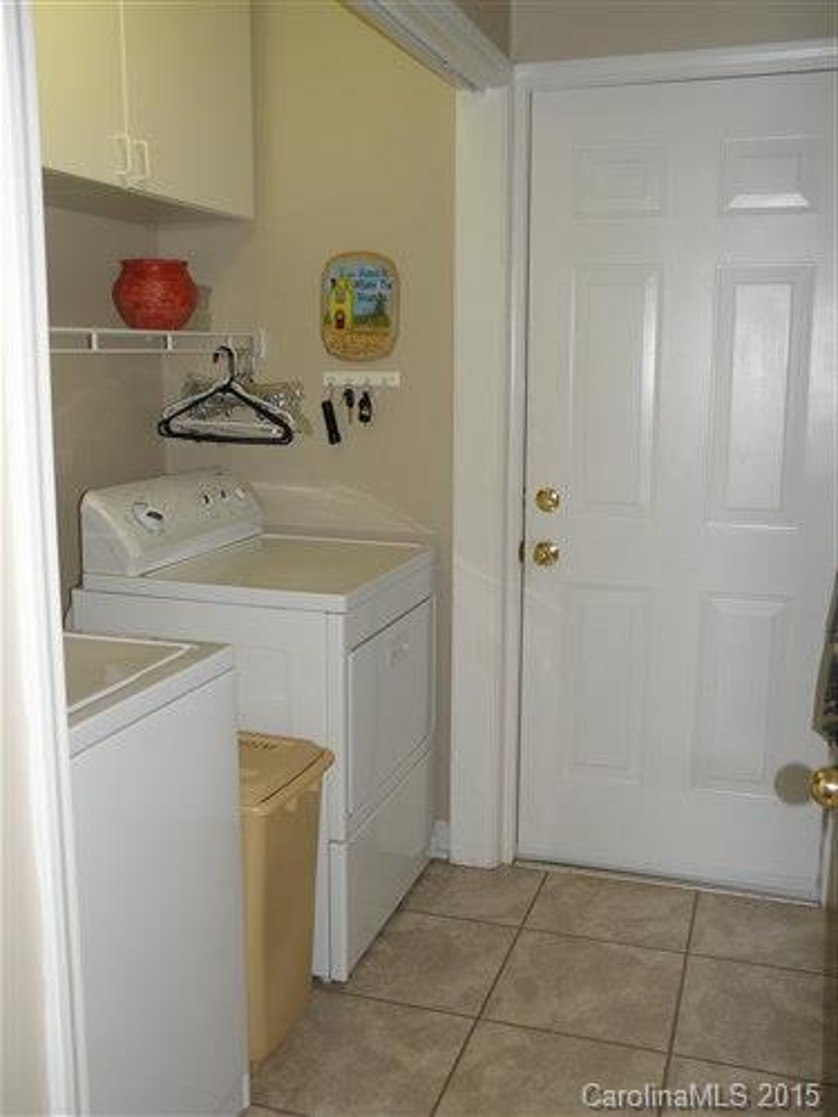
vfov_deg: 55.4
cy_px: 558
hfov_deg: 42.9
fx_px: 1065
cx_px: 419
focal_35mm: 33
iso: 100
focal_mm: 5.9
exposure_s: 1/50
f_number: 3.6
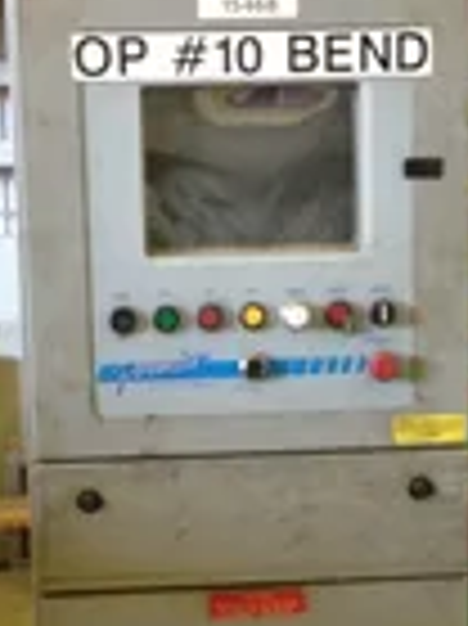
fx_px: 1715
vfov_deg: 20.5
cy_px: 486
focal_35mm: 95
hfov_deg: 15.5
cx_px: 238
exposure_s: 1/20
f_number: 2.4
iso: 200
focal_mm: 4.13
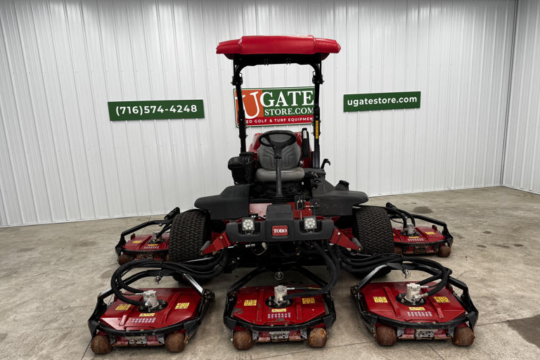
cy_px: 206
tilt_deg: -14.1
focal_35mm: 26
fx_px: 390
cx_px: 278
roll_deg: +2.0
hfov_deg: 69.4
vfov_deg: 49.4
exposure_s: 1/120
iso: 64
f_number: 1.78
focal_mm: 6.76
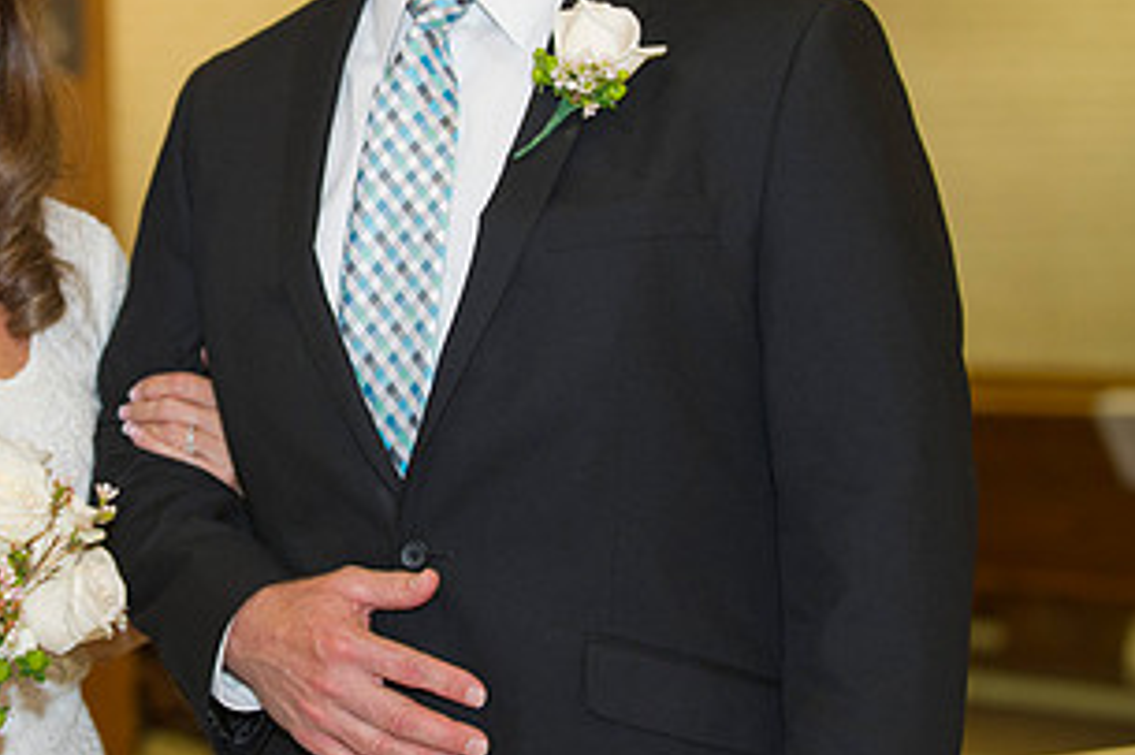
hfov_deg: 15.3
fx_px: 4191
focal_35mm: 133
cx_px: 201
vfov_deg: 10.3
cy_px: 227
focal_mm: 70
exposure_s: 1/100
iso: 1600
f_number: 2.8
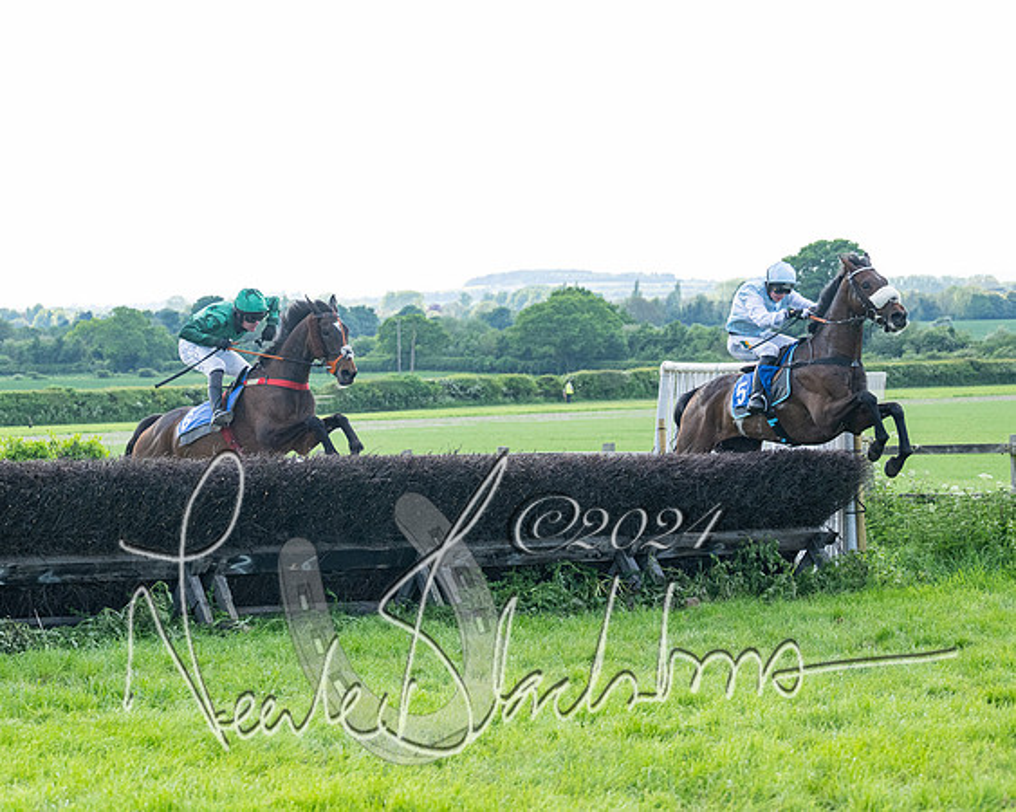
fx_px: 2844
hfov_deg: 20.1
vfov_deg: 16.2
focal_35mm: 95
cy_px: 399
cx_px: 298
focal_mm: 70
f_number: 4
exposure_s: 1/3200
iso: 1250
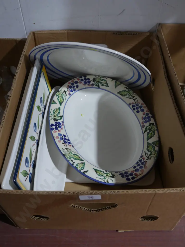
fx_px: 242
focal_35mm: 34
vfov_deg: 53.9
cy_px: 124
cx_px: 92
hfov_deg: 41.8
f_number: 4
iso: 640
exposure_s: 1/60
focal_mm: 17
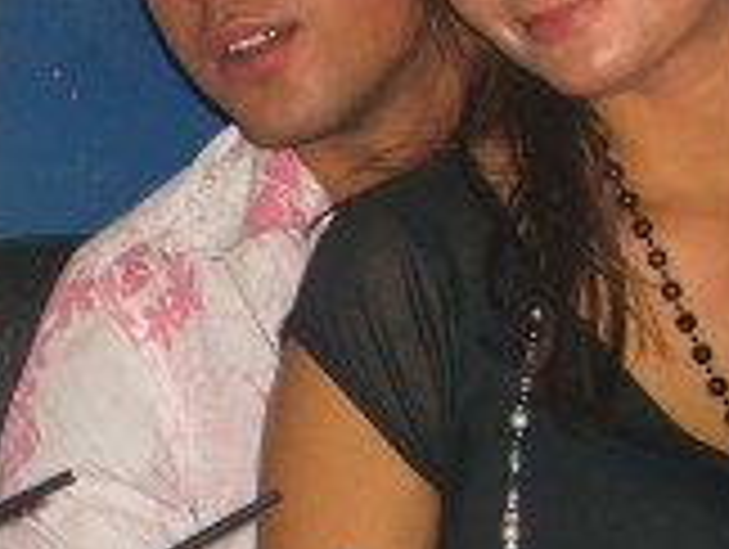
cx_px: -22
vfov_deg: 8.8
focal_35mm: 170
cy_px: 356
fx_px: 3585
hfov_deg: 11.5
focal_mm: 9.5
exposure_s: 1/60
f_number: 3.1
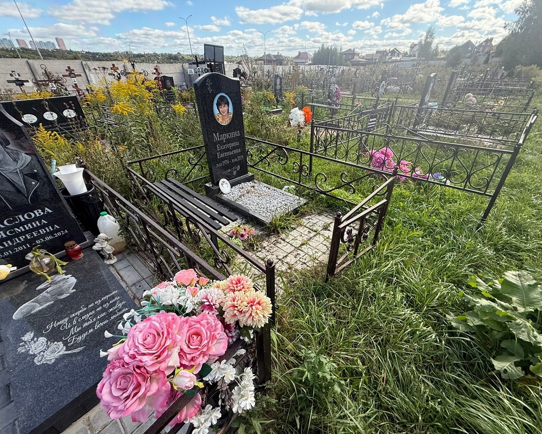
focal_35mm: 15
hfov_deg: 96.8
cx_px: 275
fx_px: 241
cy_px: 218
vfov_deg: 84.0
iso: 50
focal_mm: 2.22
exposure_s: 1/442
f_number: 2.2
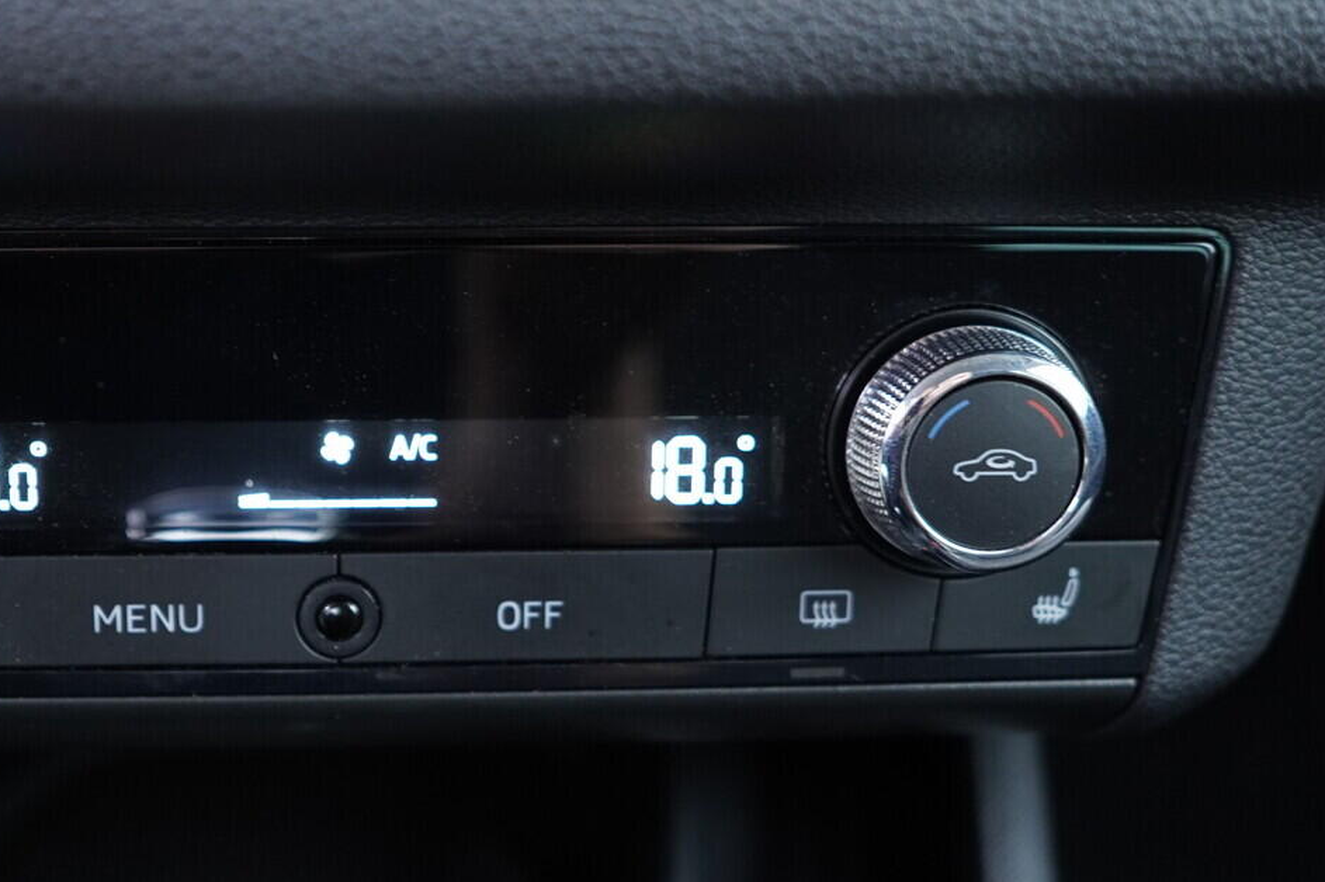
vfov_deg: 24.6
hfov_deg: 35.7
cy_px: 494
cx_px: 384
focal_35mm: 55
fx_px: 2023
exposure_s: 1/40
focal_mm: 24
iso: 800
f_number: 2.8
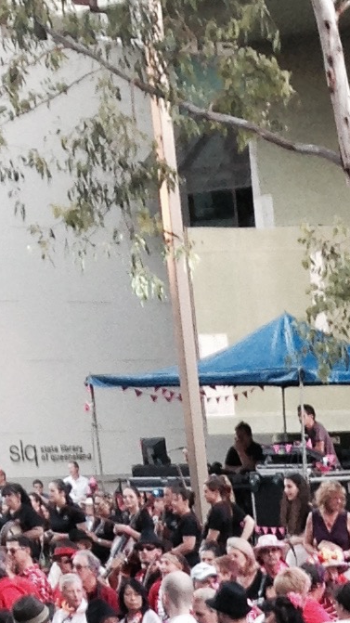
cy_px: 1198
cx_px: 849
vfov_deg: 11.3
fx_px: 2890
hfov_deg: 6.6
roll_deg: +2.2
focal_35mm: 175
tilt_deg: -16.1
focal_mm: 4.12
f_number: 2.4
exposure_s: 1/20
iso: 64
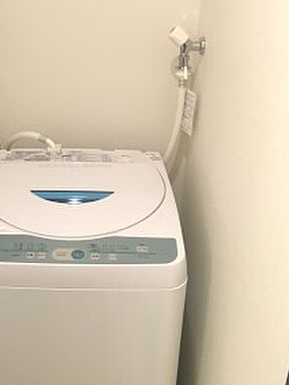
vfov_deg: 41.0
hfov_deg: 31.1
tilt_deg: -24.3
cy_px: 154
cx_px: 79
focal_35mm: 46
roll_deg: -1.1
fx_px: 511
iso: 100
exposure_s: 1/33
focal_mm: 4.15
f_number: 2.2
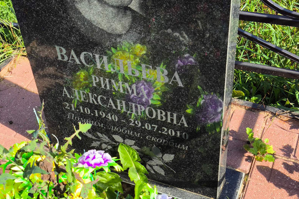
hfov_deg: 37.5
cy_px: 104
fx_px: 440
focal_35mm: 53
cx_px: 148
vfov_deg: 25.5
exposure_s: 1/772
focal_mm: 4.71
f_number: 1.7
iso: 50
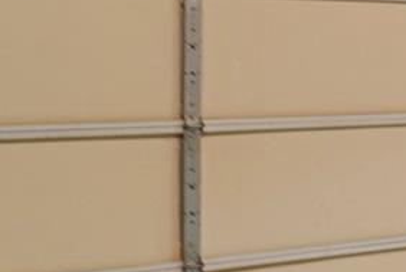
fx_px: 983
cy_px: 40
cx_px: 1094
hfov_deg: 13.1
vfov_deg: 15.6
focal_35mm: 87
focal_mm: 12
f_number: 9
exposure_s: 2.5
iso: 100
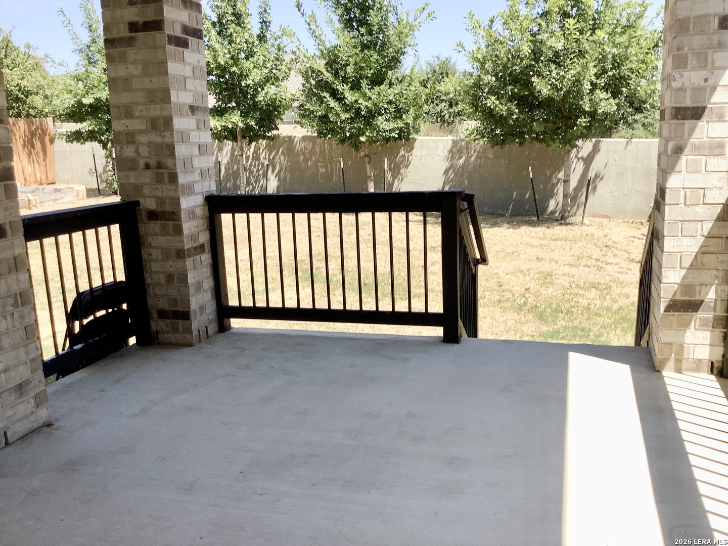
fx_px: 652
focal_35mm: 31
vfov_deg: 45.4
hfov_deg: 58.4
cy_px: 273
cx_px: 364
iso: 25
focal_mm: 3.3
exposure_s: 1/679
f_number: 2.4
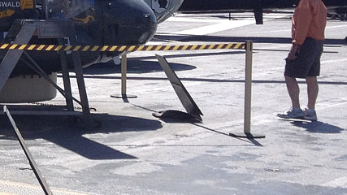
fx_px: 1316
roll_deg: -2.2
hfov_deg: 13.9
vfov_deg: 8.4
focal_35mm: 143
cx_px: -198
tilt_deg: -4.5
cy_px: -15
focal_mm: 4.28
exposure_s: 1/1534
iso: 50
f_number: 2.4
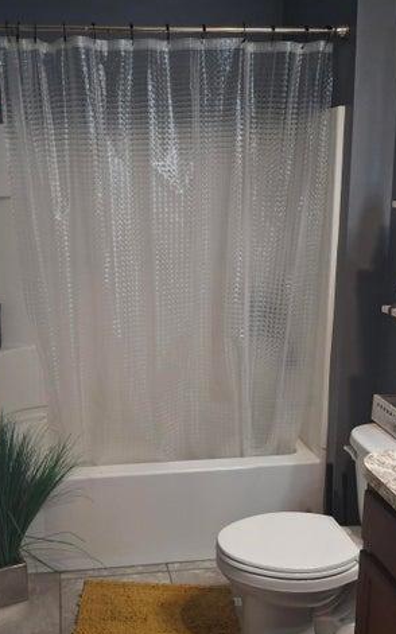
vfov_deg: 54.0
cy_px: 315
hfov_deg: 35.0
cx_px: 135
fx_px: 622
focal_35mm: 36
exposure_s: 1/60
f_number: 1.8
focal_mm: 4.69
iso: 250
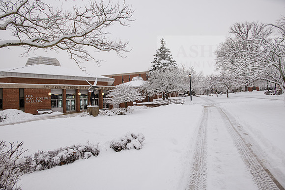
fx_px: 174
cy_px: 95
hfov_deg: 78.6
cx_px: 142
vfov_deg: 57.3
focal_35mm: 22
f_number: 5
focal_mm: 22
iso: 200
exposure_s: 1/500
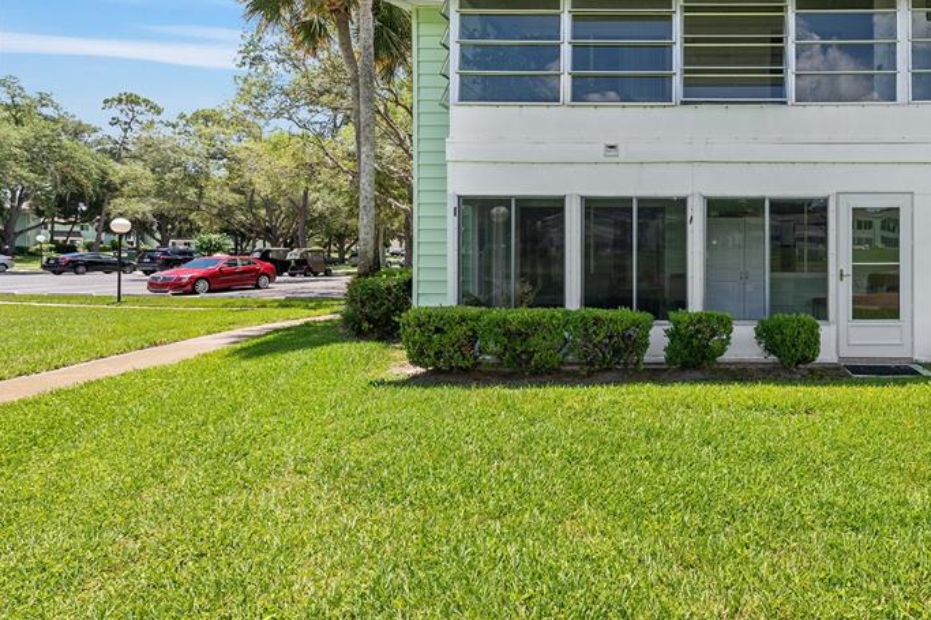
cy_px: 223
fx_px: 543
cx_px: 695
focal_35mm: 21
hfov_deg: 75.5
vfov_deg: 58.5
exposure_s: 1/200
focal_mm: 14
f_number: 8
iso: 320
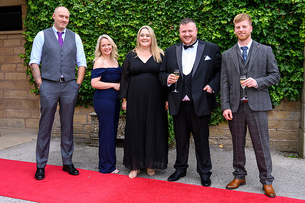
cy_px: 89
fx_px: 342
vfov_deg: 33.0
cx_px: 150
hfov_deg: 48.1
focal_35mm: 40
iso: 720
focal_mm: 34
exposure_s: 1/125
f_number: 5.6
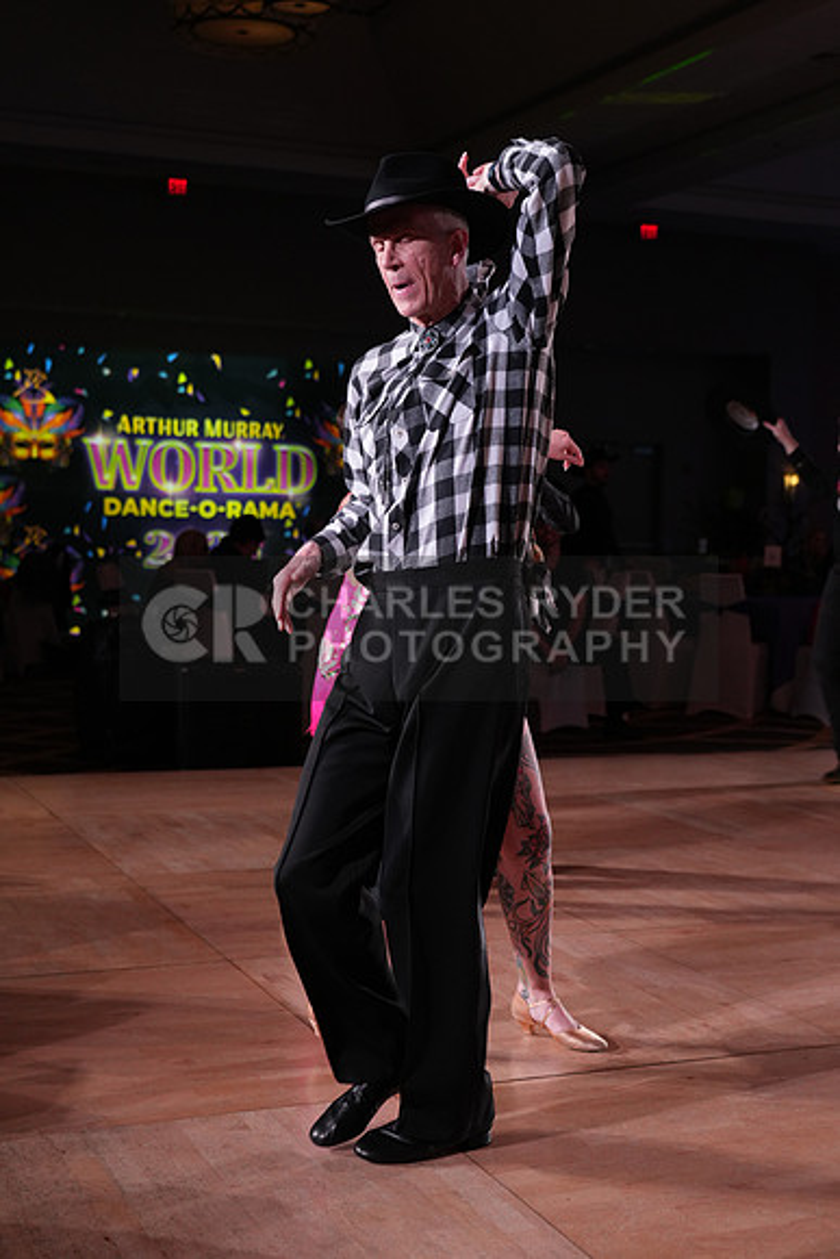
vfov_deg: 42.7
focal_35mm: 46
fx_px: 1609
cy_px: 630
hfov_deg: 29.3
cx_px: 420
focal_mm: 46
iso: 1600
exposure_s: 1/400
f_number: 4
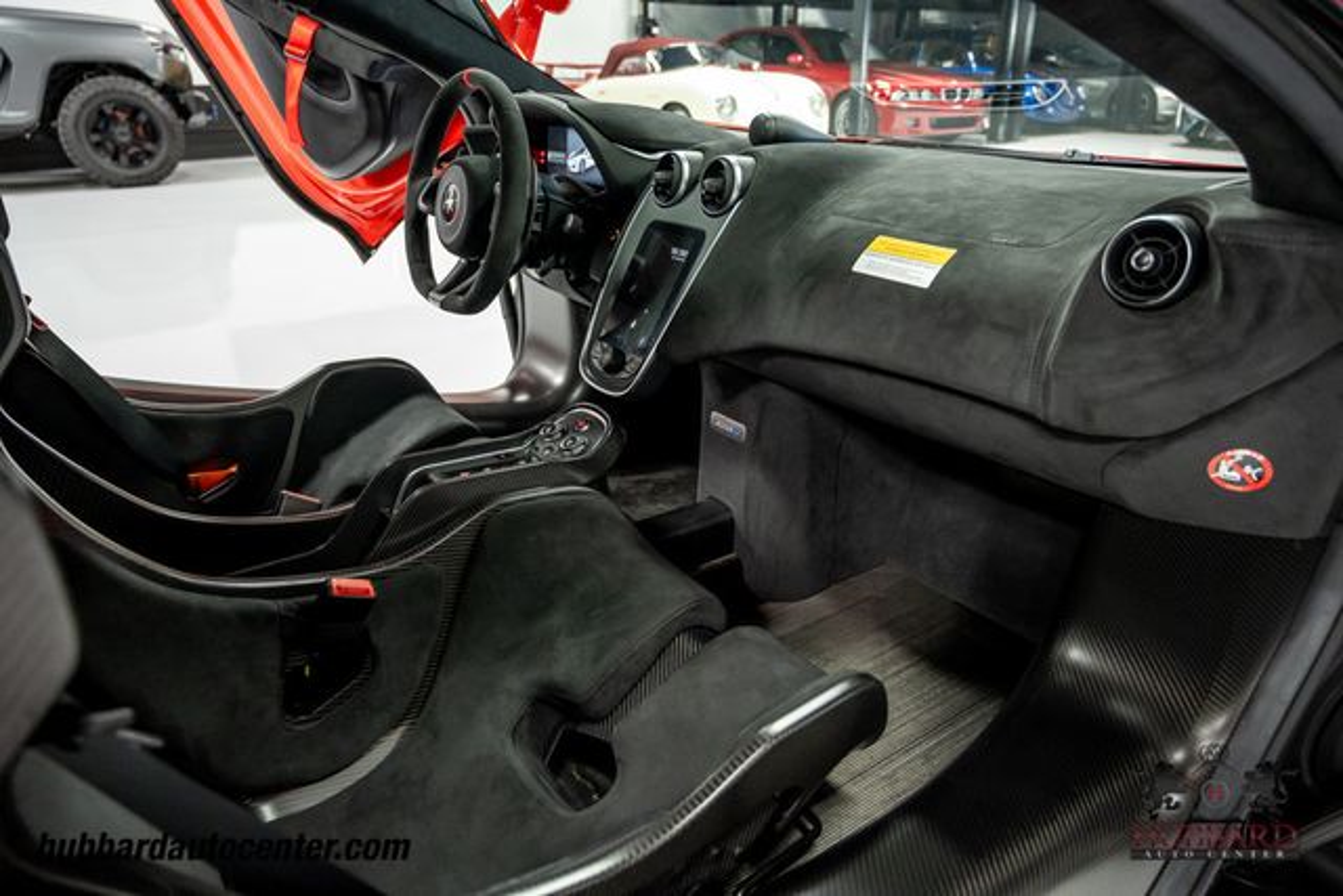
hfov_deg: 73.7
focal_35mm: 24
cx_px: 672
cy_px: 448
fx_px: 895
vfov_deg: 53.2
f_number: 4
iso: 2500
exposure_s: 1/60
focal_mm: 24
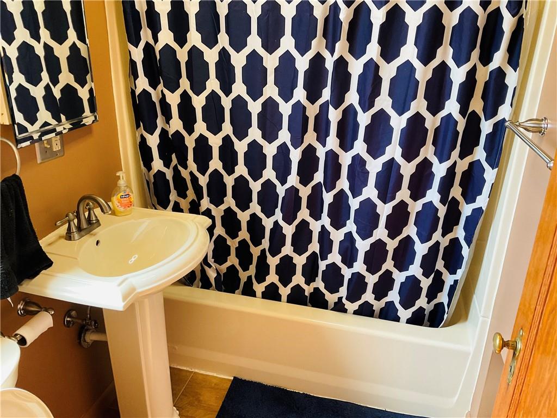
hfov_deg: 61.7
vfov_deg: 48.2
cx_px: 278
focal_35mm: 29
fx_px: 467
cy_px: 209
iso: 125
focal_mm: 3
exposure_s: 1/60
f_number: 1.8
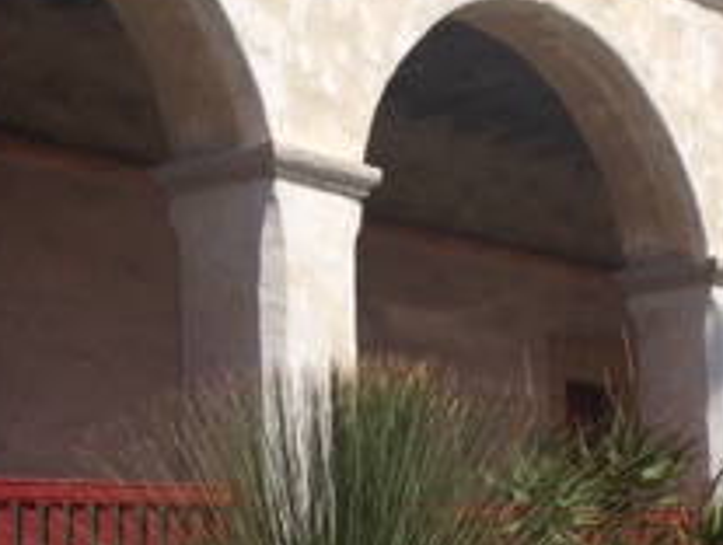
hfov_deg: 18.0
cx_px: 566
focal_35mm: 108
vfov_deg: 13.7
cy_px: 367
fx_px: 2260
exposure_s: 1/3247
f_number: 2.4
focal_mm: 4.28
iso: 50
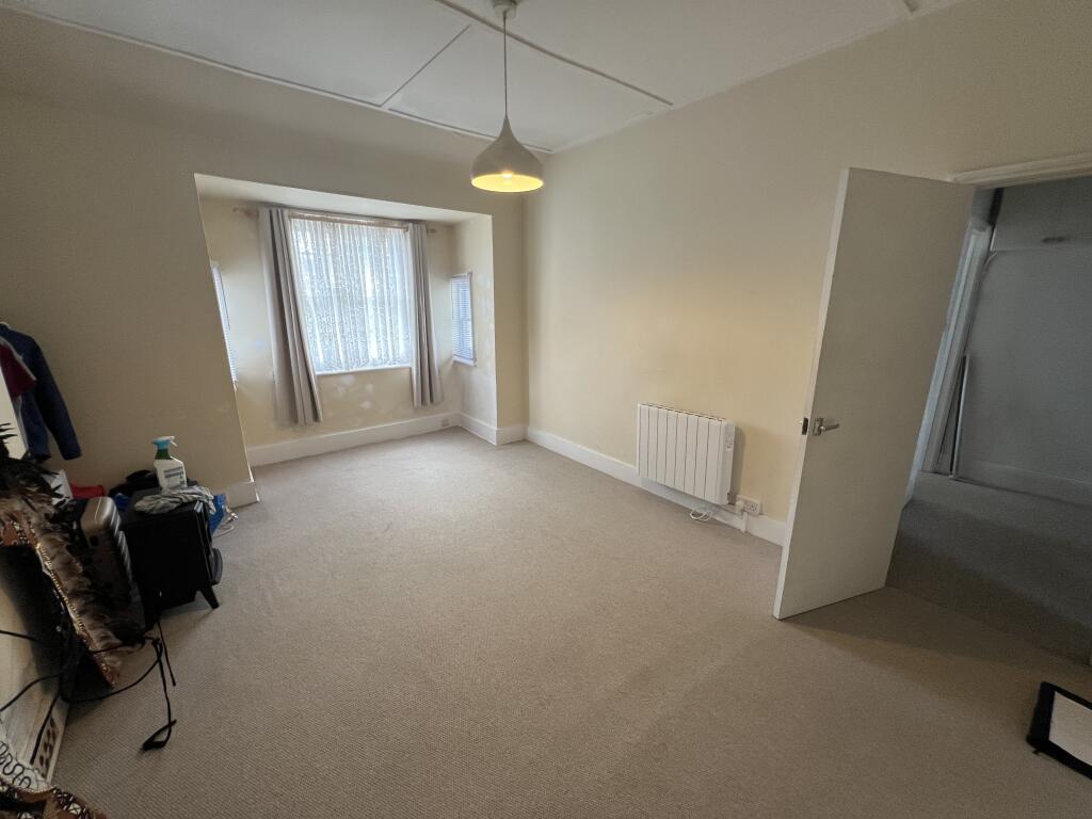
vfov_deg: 89.9
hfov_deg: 106.2
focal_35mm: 13
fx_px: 410
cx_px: 546
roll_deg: +0.0
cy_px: 410
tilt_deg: -14.0
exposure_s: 1/99
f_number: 1.8
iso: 200
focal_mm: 1.57
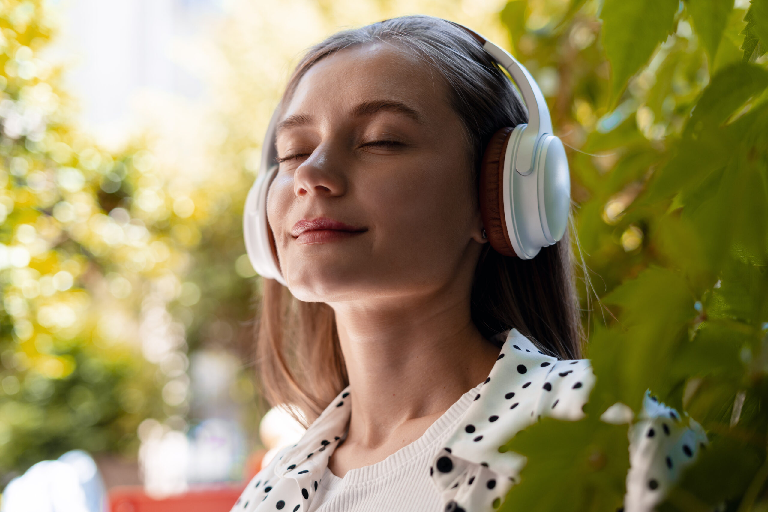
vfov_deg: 27.0
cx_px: 384
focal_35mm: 50
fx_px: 1067
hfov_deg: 39.6
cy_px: 256
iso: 160
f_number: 2.5
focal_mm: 50
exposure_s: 1/250
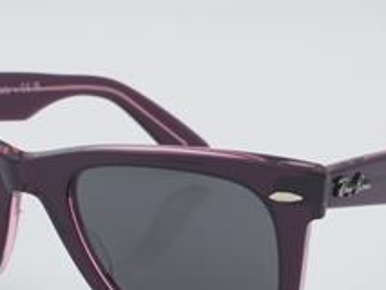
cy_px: 221
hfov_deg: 14.6
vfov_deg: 11.0
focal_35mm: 135
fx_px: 1506
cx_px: 176
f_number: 32
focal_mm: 50
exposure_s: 1/3
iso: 100
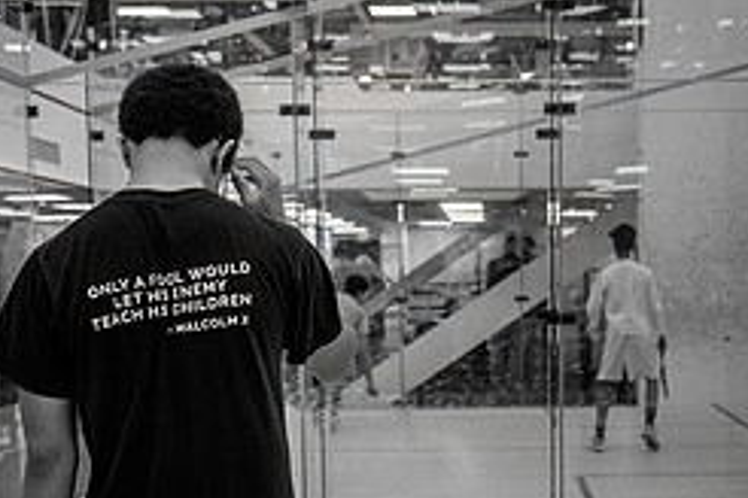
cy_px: 443
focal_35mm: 69
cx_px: 517
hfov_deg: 29.0
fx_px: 1434
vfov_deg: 19.4
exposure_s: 1/320
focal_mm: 24.5
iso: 1600
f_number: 2.8
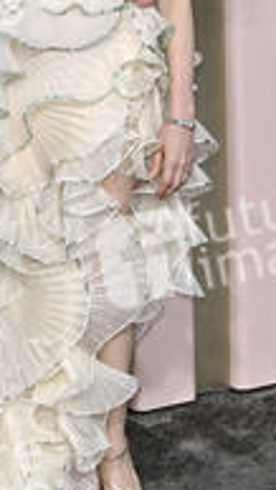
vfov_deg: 10.9
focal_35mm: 197
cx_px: -5
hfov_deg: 6.2
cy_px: 119
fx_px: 2555
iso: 320
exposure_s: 1/200
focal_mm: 91
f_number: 8
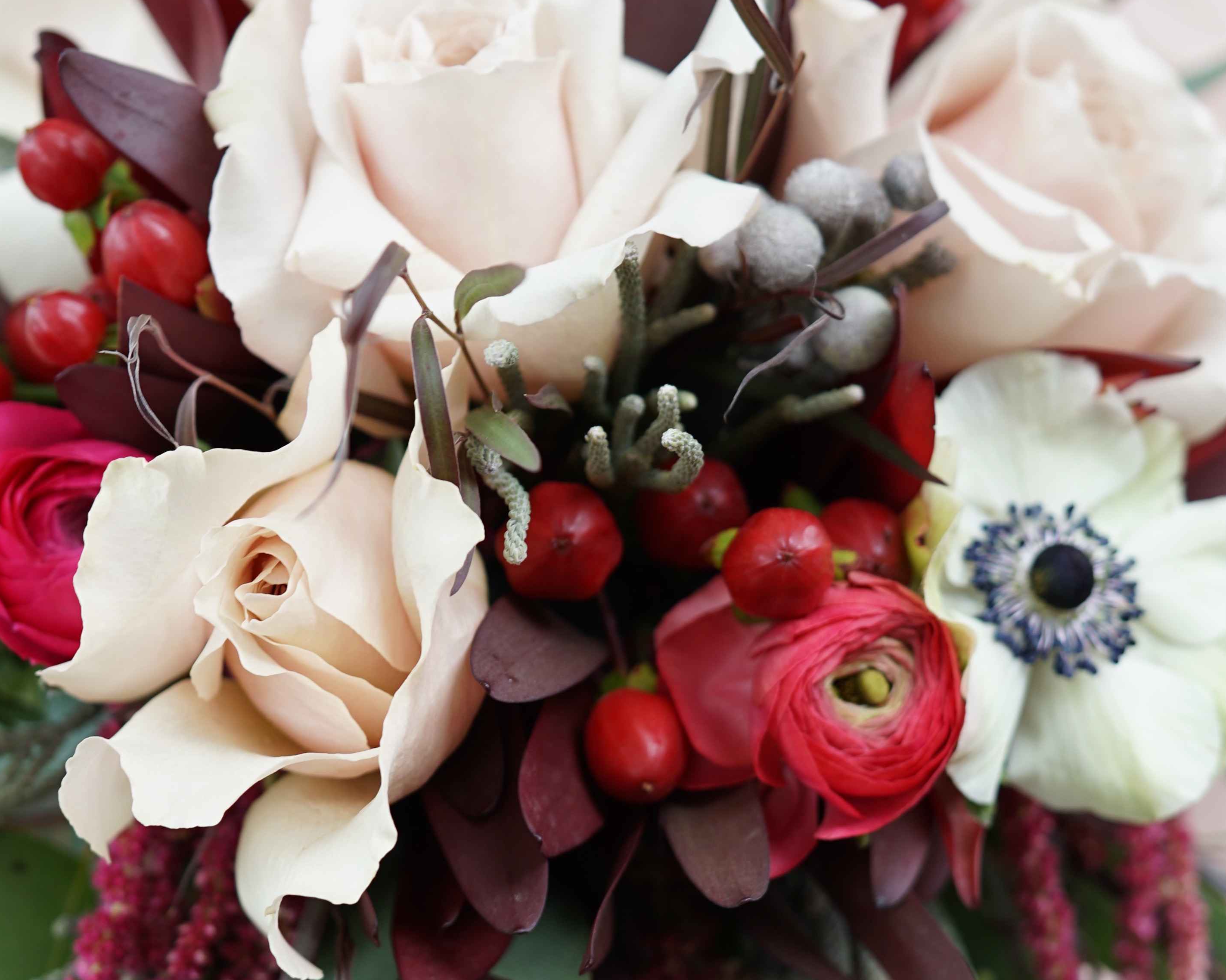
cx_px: 577
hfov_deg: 10.8
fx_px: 6459
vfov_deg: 8.7
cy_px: 806
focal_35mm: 178
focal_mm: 90
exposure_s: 1/100
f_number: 3.2
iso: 100
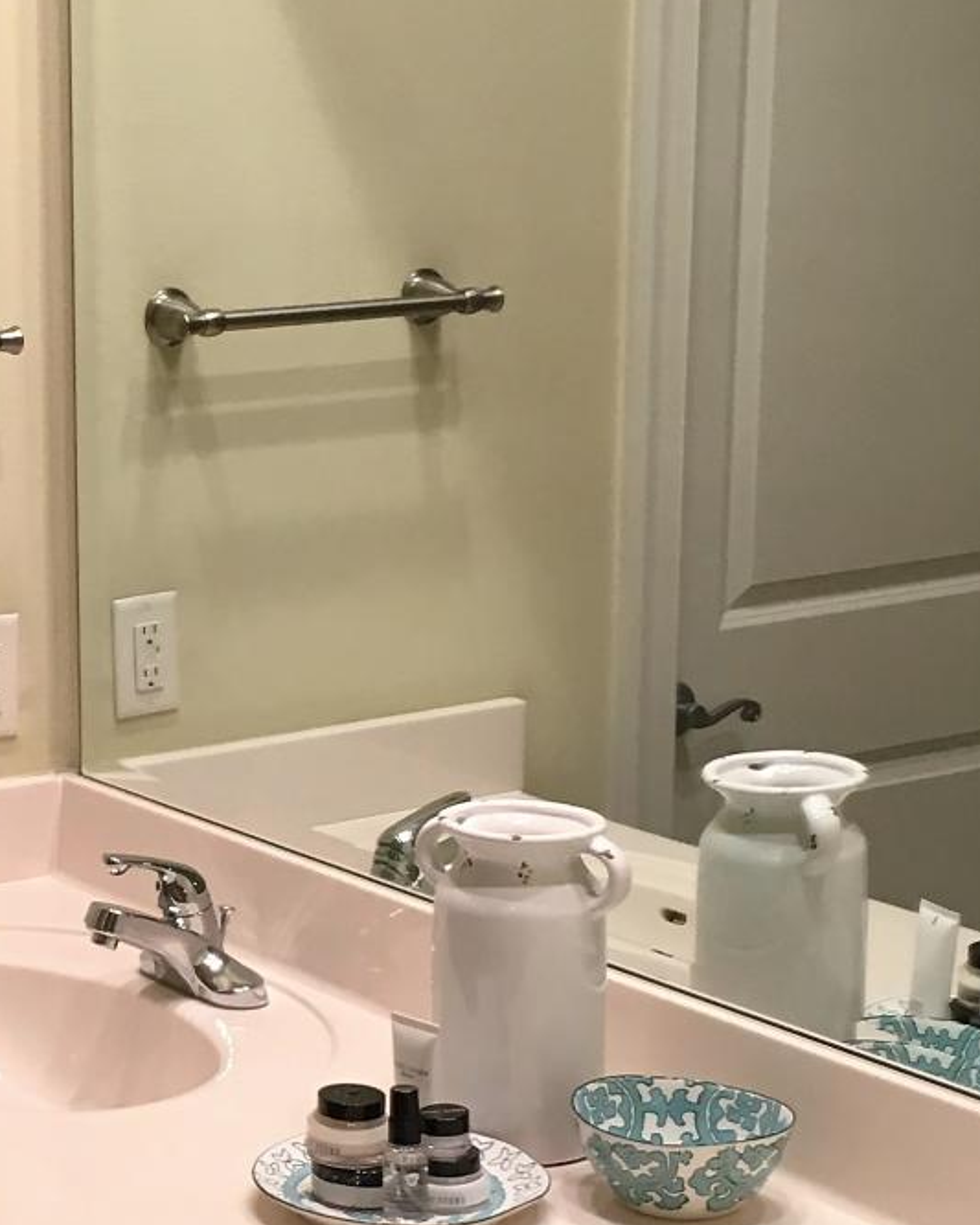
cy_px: 819
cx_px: -114
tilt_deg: -13.7
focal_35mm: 85
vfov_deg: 22.4
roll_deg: +1.8
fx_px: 3081
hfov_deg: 17.4
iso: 64
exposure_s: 1/30
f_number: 2.2
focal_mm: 4.15
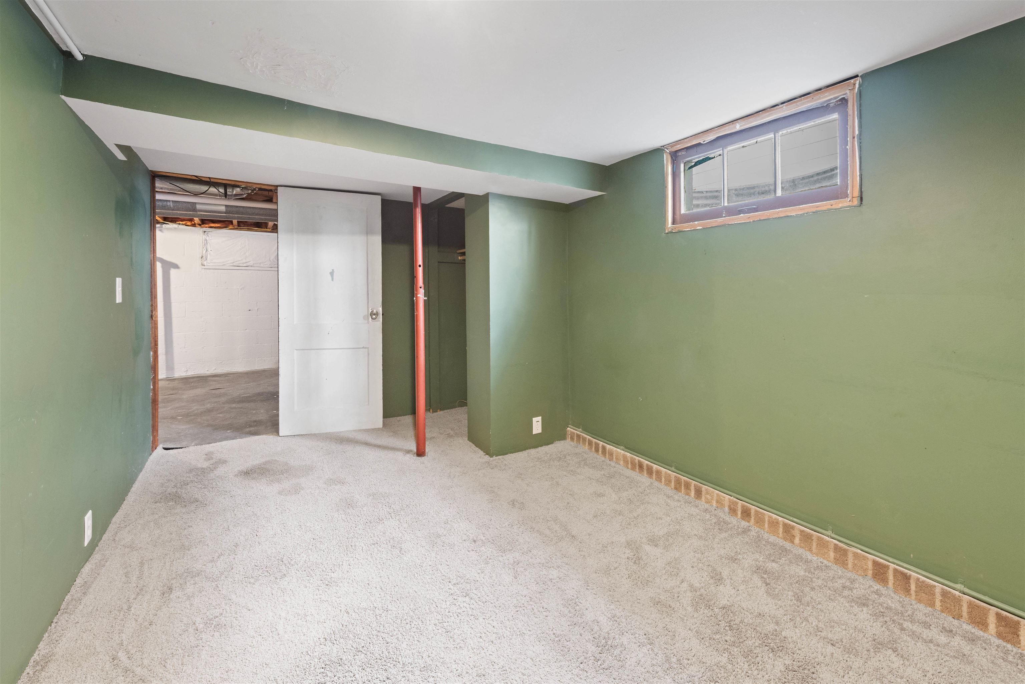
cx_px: 512
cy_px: 342
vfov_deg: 81.2
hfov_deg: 104.3
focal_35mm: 14
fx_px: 399
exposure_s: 1.3
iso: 1000
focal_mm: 14
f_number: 8
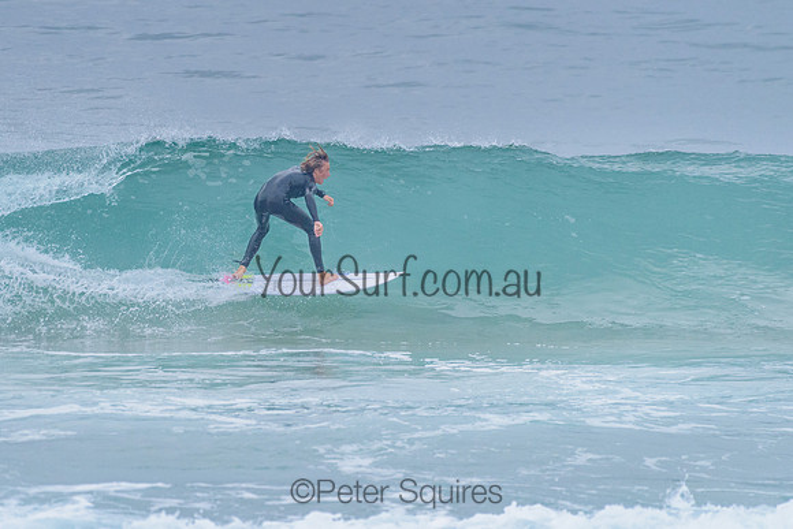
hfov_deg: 3.4
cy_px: 230
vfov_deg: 2.2
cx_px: 387
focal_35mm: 613
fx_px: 13502
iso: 1800
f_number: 5.6
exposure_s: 1/2000
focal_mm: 500
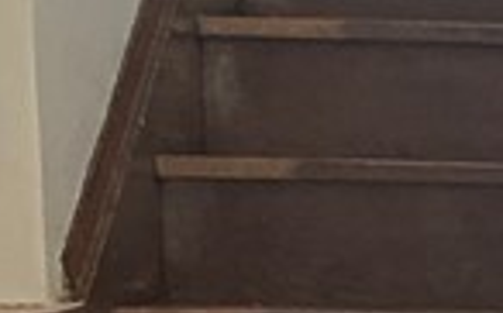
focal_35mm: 208
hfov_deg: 8.7
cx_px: 1419
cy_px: 712
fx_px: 2849
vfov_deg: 6.1
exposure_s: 1/60
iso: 64
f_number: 1.8
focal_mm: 3
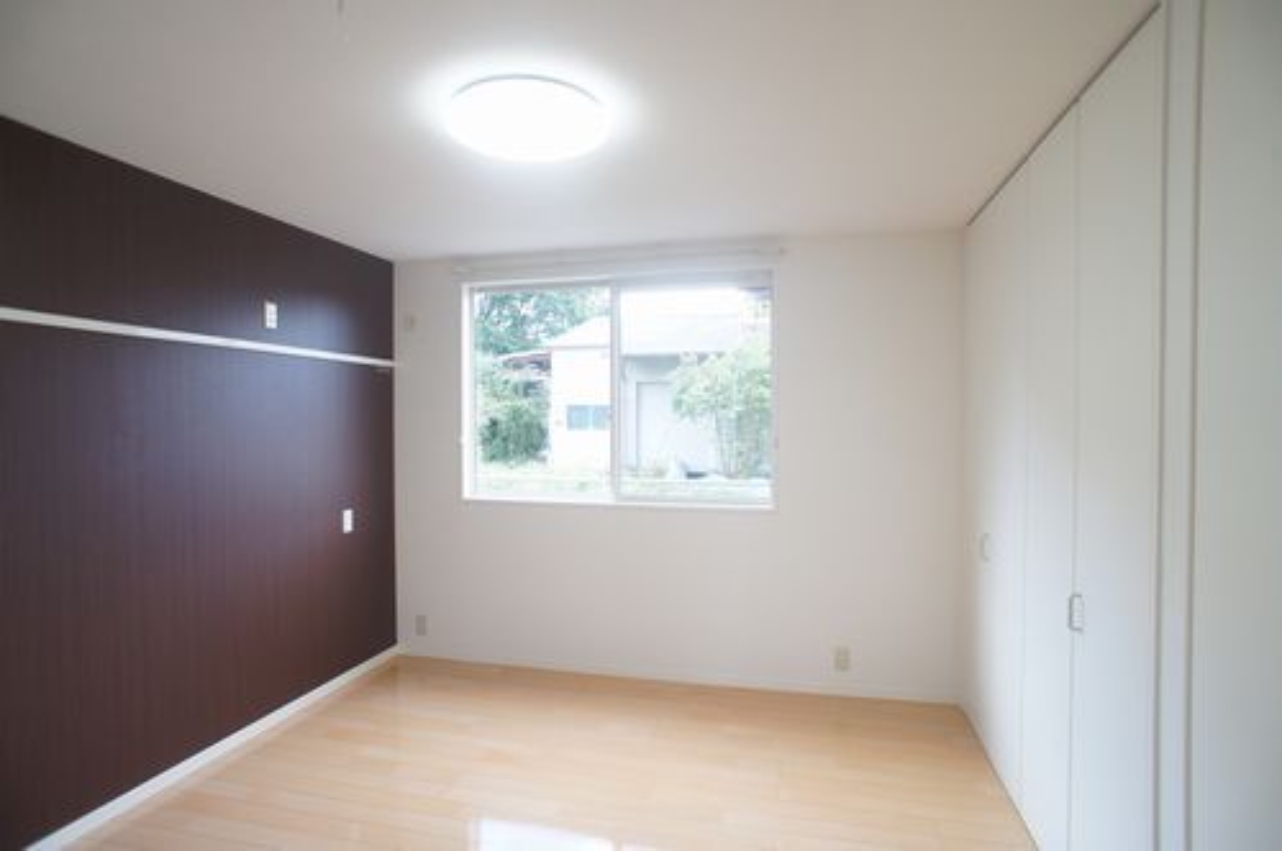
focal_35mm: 24
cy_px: 426
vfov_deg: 53.0
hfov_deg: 73.8
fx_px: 854
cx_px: 641
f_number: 4
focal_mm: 16
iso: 500
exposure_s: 1/60
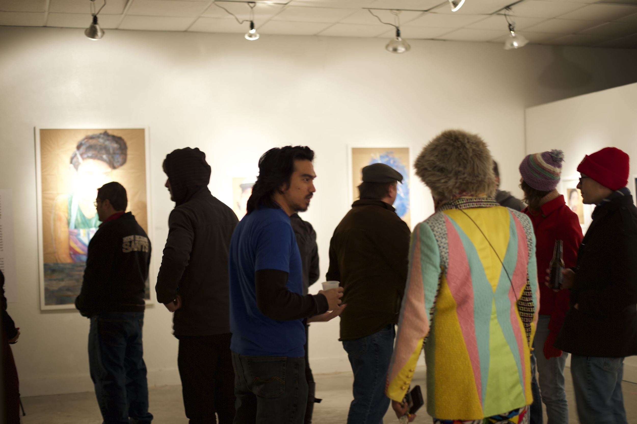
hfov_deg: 39.6
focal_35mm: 50
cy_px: 212
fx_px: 884
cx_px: 318
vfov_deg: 27.0
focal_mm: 50
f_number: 1.8
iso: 100
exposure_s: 1/13
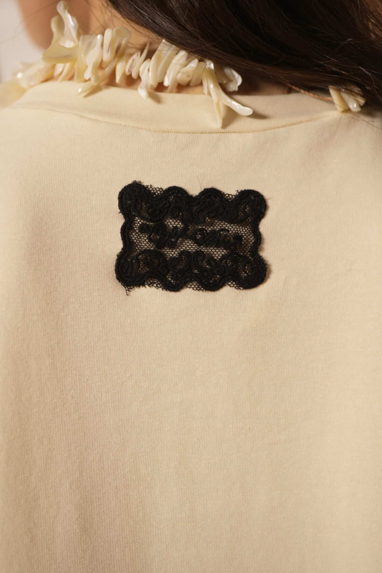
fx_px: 796
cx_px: 191
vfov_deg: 39.6
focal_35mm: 50
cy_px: 286
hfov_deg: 27.0
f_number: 3.2
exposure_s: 1/50
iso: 400
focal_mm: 50
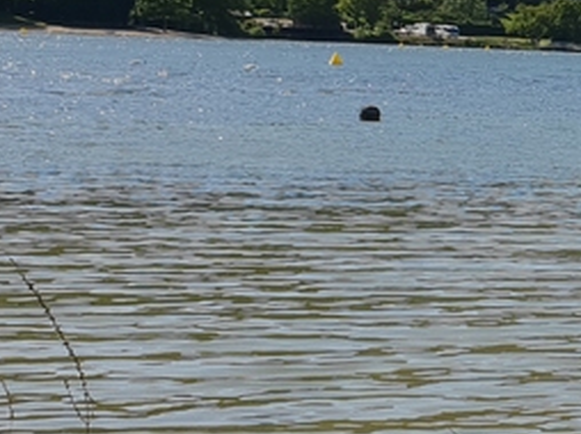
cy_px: 46
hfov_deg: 13.4
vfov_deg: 11.9
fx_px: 2063
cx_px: 1208
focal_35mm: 123
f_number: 2.4
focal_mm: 4.3
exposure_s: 1/1629
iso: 50
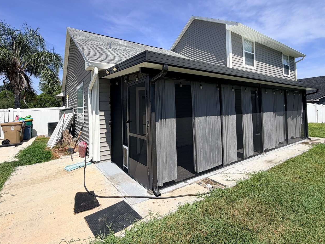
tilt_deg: +2.6
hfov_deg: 87.7
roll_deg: +1.9
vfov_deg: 71.3
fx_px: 169
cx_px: 165
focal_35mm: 18
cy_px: 106
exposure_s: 1/914
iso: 20
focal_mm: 2.22
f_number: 2.2
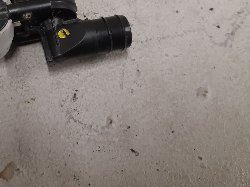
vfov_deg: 28.4
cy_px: 14
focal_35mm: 49
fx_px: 354
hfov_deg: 37.7
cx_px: 56
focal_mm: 3.93
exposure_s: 1/50
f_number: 1.7
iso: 160
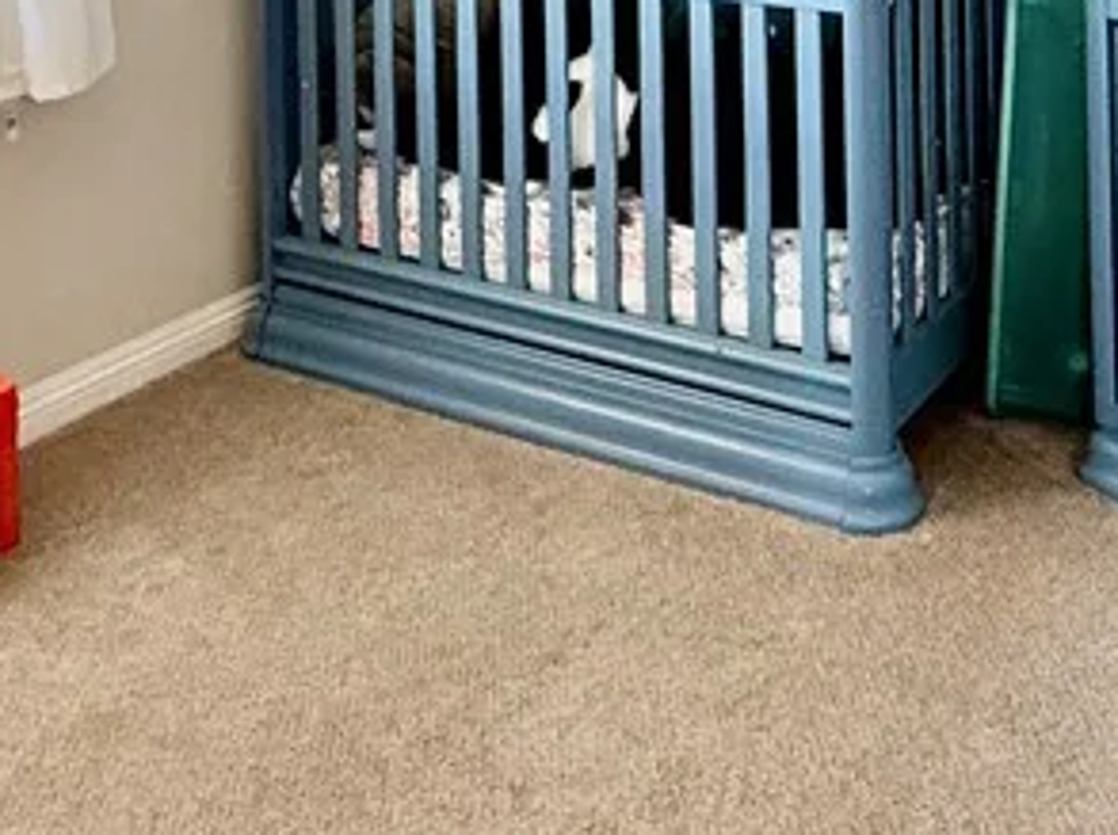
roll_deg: +1.5
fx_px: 1581
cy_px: -343
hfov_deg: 38.4
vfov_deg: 24.5
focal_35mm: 49
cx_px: 775
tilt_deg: -0.1
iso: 640
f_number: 2.2
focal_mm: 2.22
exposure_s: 1/60
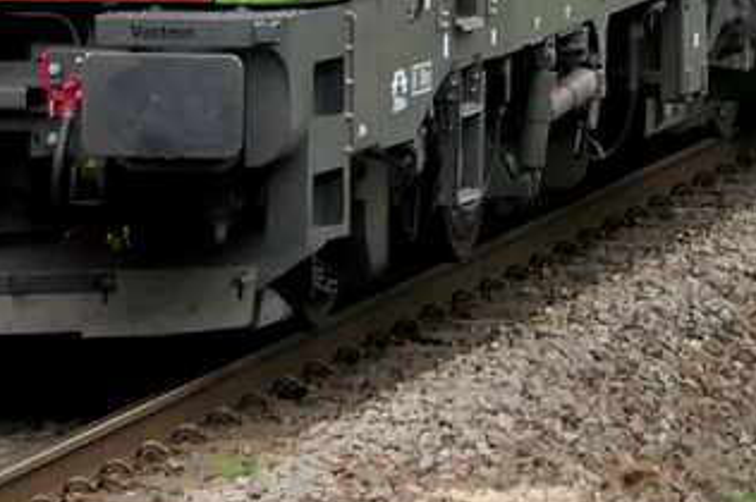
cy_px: -528
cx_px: 797
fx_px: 10846
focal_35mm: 517
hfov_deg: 4.0
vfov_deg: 2.6
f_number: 5
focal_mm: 37.2
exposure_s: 1/800
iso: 500
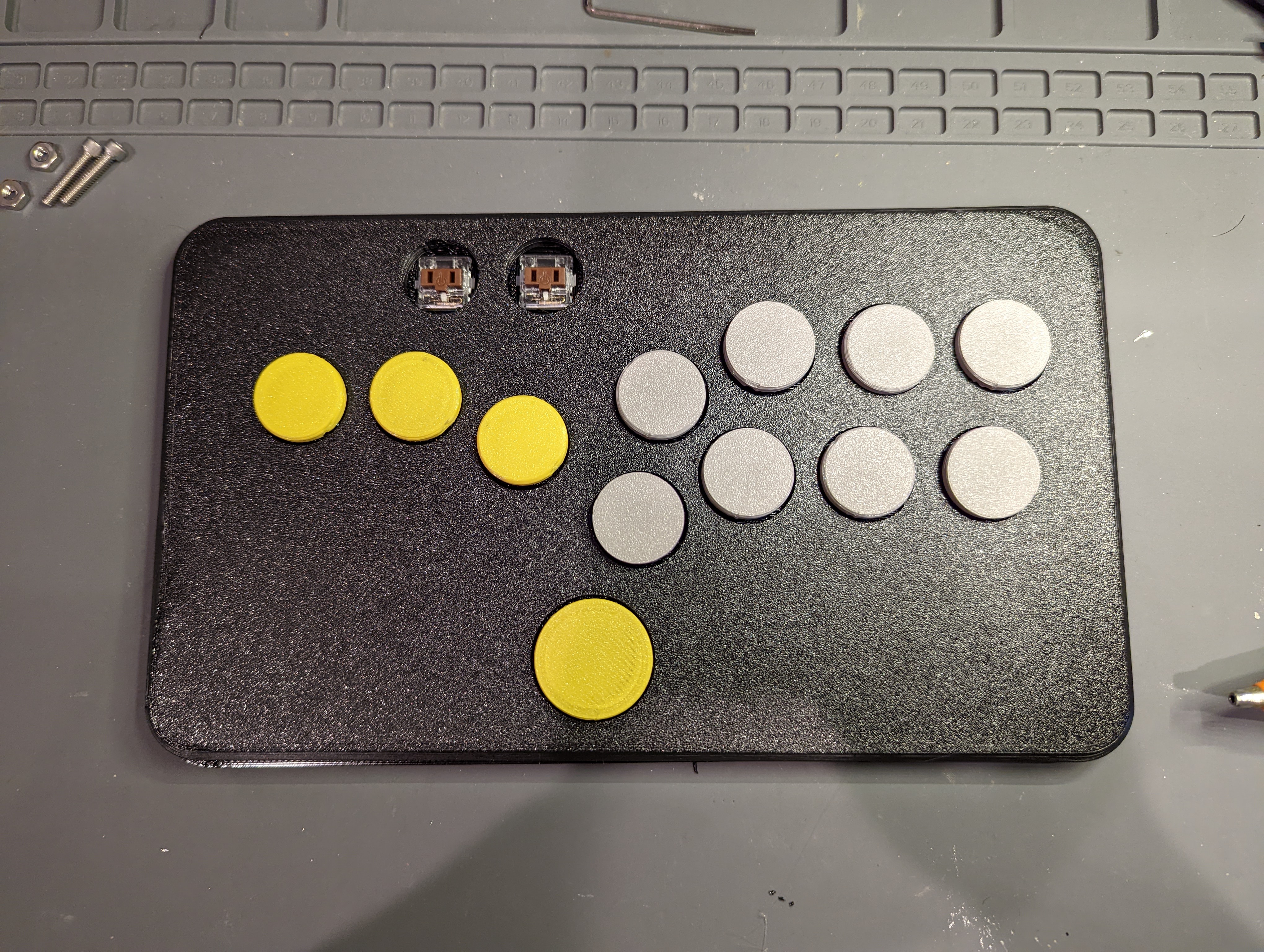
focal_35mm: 24
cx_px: 632
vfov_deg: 56.9
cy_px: 476
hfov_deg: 71.5
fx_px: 878
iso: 519
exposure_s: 1/120
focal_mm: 6.81
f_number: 1.85
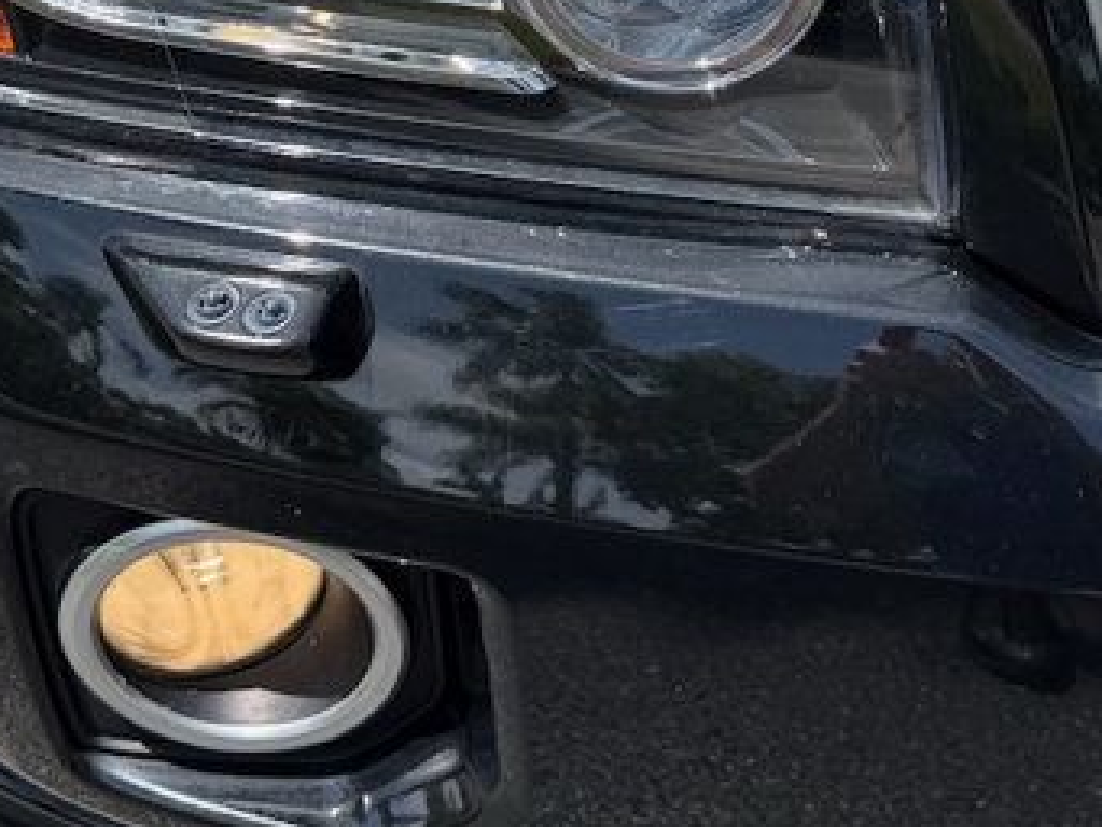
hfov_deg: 26.6
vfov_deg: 19.7
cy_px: -45
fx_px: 2293
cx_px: 843
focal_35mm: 72
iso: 80
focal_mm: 6.76
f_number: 1.78
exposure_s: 1/2611
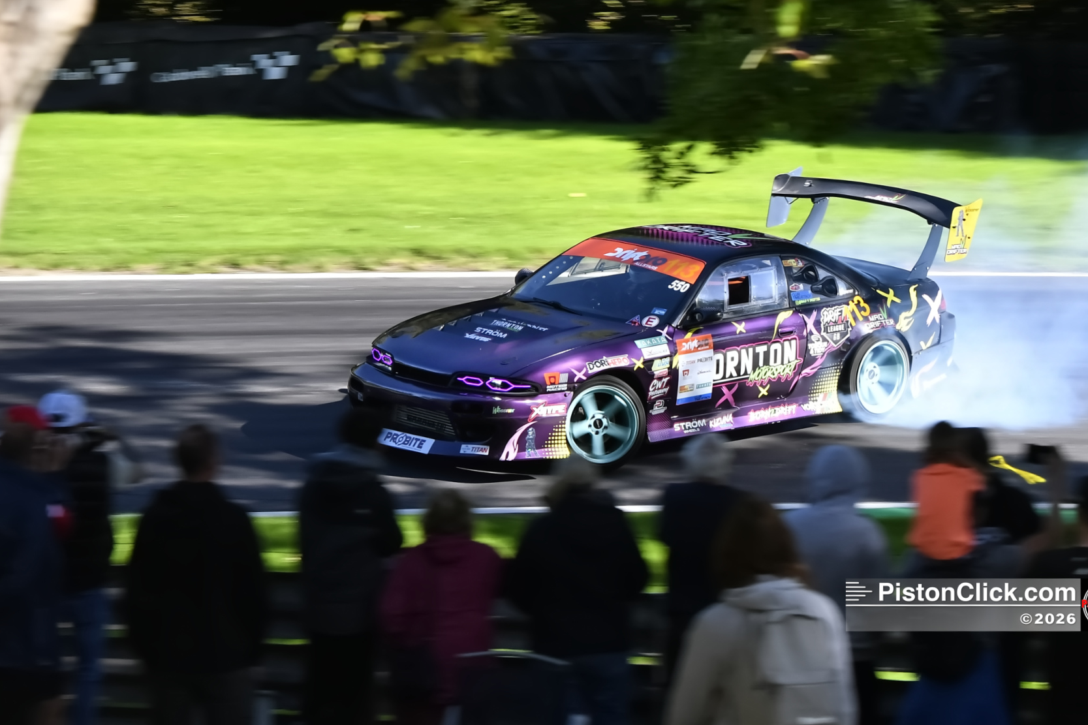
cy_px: 292
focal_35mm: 126
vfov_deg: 10.9
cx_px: 483
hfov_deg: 16.3
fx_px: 3807
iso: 720
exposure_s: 1/200
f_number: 7.1
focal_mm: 70
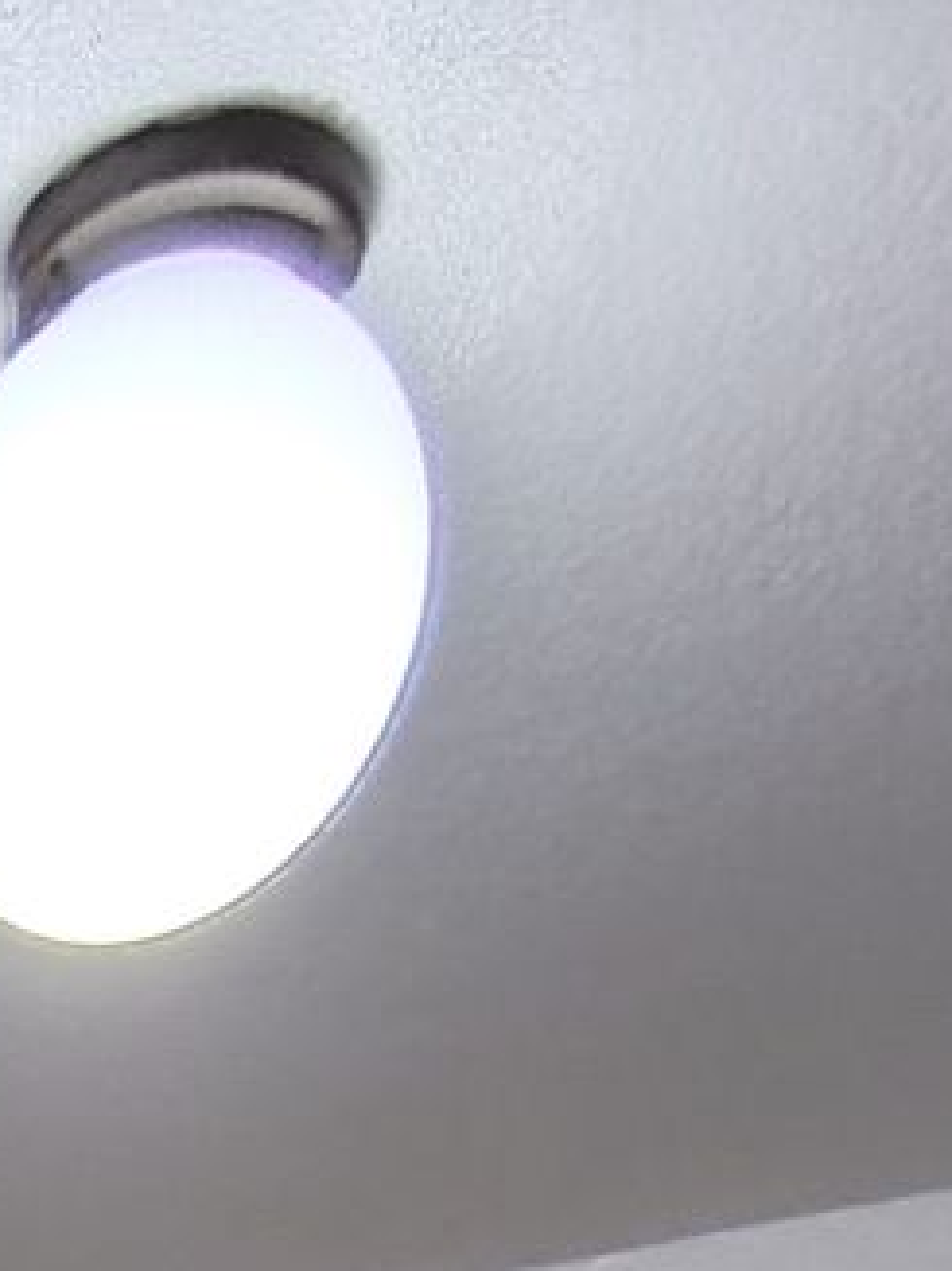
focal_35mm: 94
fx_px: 3449
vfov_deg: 12.0
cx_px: -1111
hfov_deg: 13.0
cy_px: 3665
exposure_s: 1/24
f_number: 2.2
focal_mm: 2.13
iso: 1072
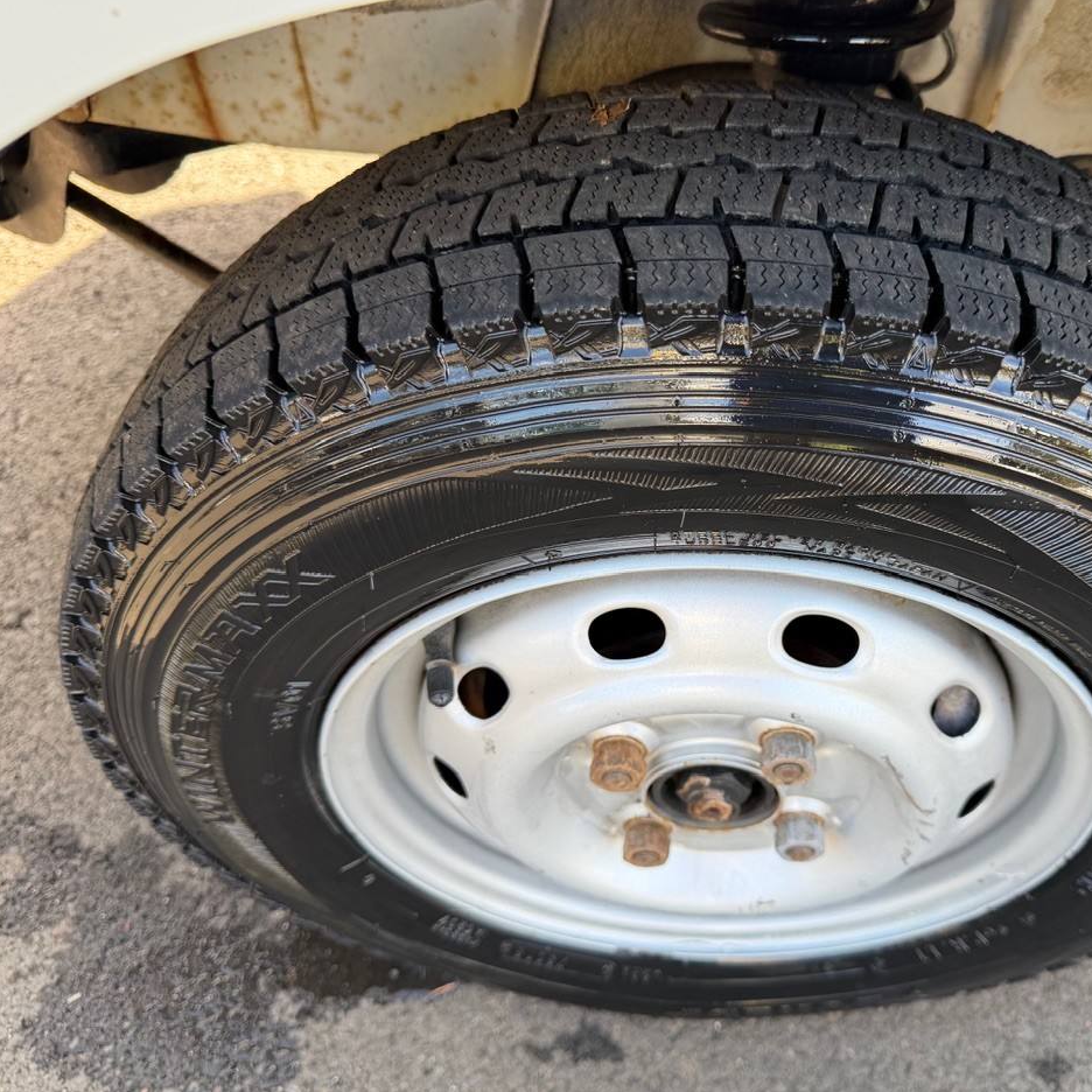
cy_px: 537
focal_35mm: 29
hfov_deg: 54.8
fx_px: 1035
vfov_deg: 55.6
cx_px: 706
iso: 80
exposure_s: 1/205
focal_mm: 6.76
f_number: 1.78
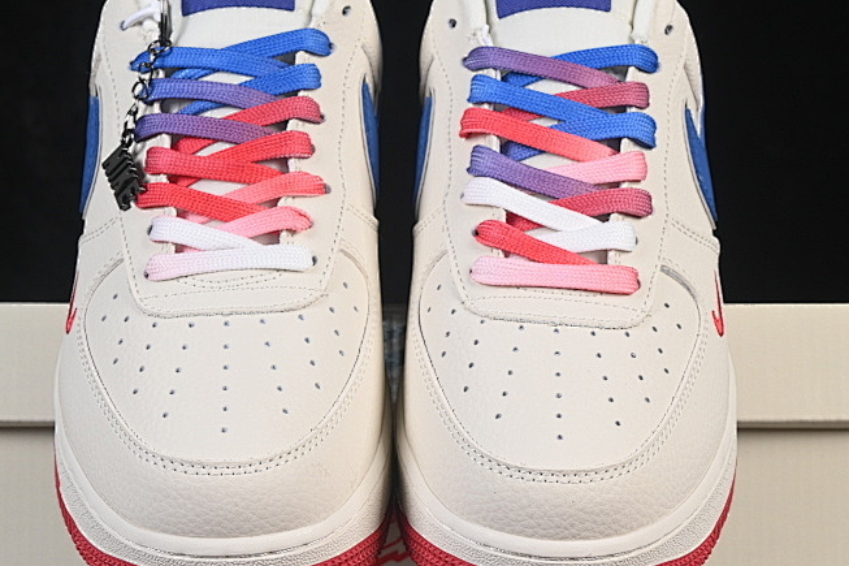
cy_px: 327
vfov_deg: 11.0
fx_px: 2923
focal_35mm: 124
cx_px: 412
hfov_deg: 16.5
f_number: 8
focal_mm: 50
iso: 160
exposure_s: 1/80
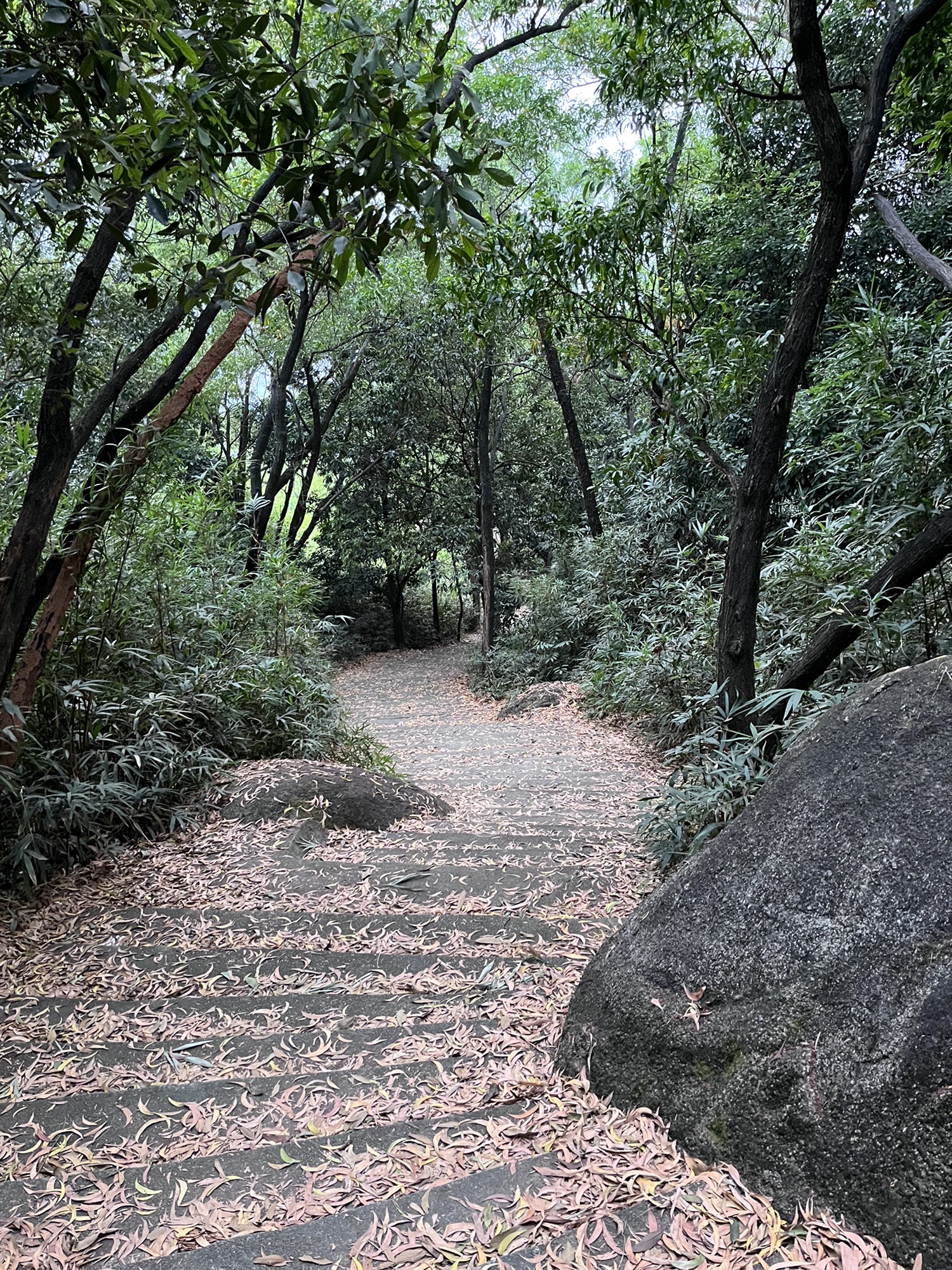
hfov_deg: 53.1
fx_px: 953
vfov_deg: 67.3
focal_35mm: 26
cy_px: 635
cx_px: 476
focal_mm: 5.1
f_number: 1.6
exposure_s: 1/58
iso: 500
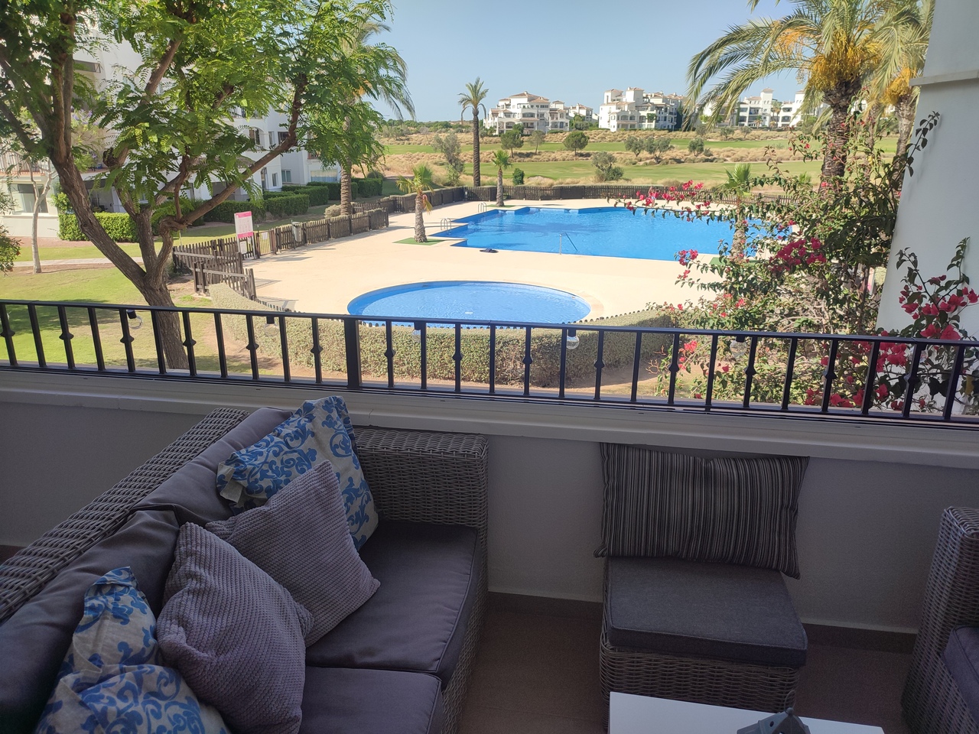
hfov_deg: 69.4
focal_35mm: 25
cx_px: 490
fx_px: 707
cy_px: 367
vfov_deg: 54.9
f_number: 1.9
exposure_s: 1/545
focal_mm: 6.04
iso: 50
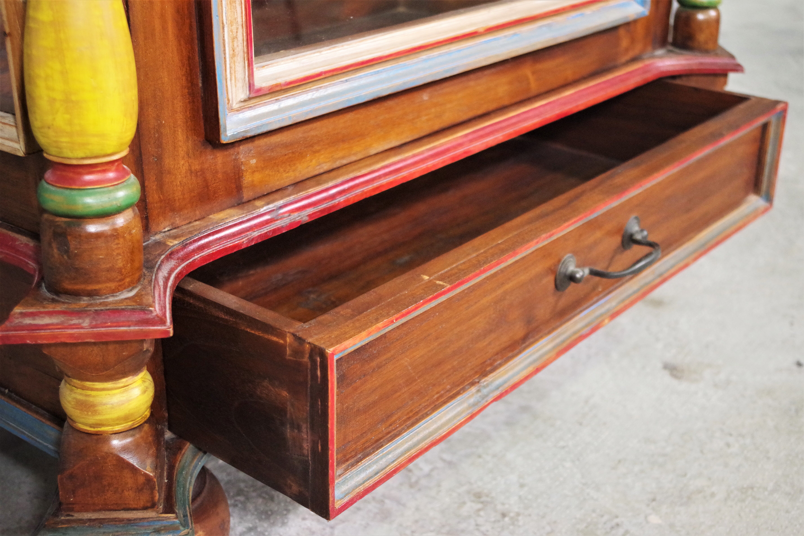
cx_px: 402
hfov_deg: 40.3
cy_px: 268
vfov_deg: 27.5
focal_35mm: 49
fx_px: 1094
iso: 3200
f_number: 4
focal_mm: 32.5
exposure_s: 1/60
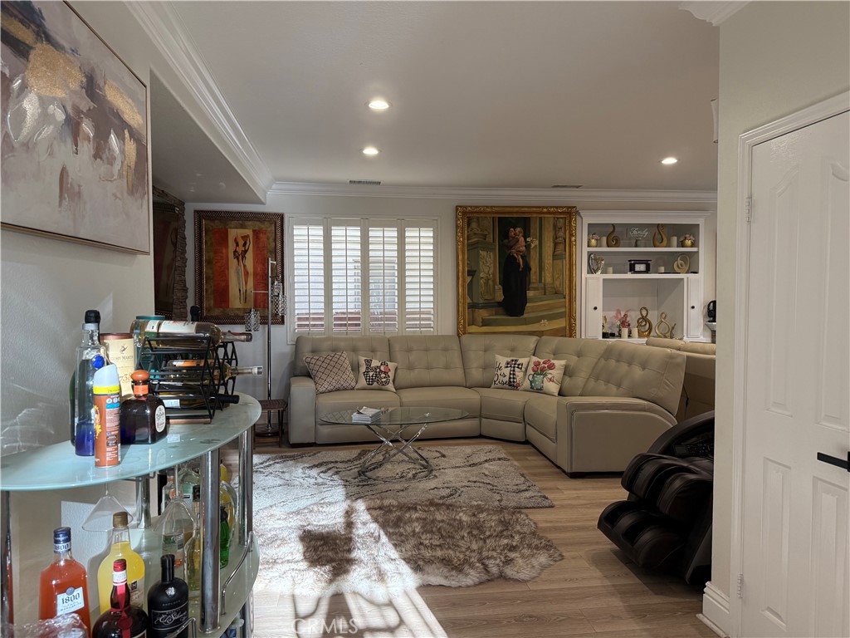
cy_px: 319
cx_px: 425
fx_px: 589
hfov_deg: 71.6
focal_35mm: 24
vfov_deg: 56.8
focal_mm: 6.76
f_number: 1.78
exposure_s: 1/120
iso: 200
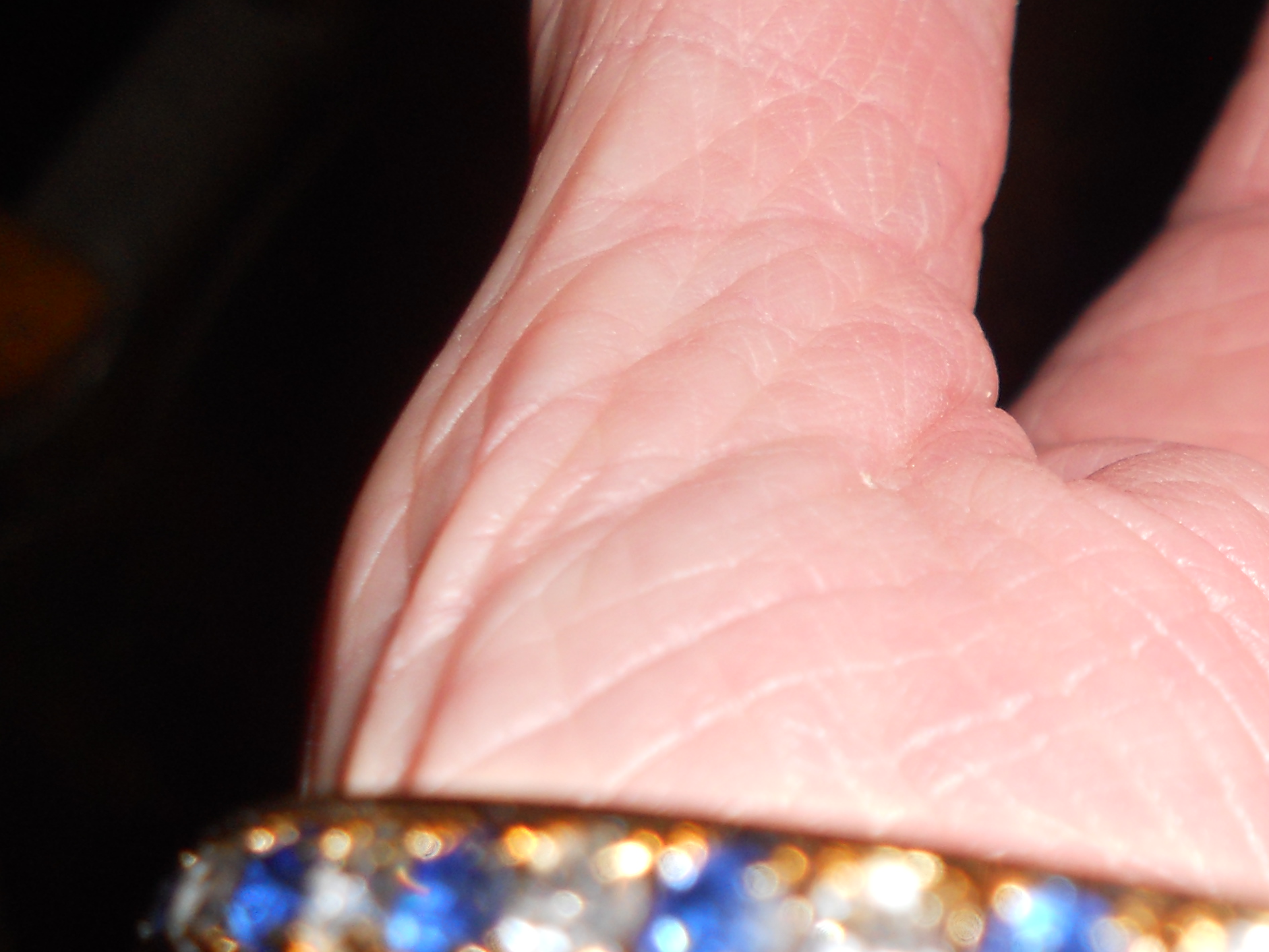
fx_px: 2493
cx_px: 1272
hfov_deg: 27.0
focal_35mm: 68
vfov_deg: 21.4
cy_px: 741
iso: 80
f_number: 8.8
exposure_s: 1/25
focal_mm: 5.8
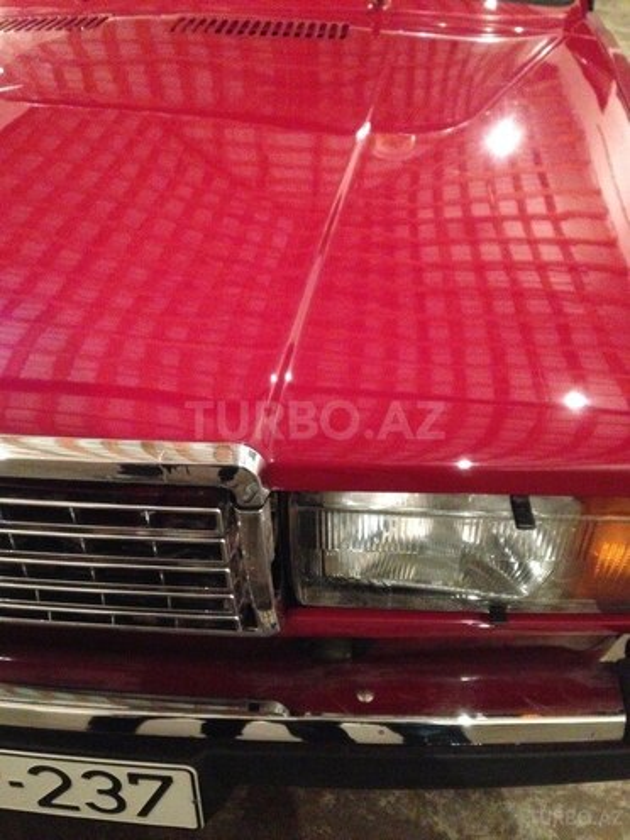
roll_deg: +0.2
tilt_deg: -36.8
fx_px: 801
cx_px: 315
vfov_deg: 55.4
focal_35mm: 33
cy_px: 420
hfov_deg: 42.9
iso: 800
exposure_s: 1/15
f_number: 2.4
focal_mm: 4.12
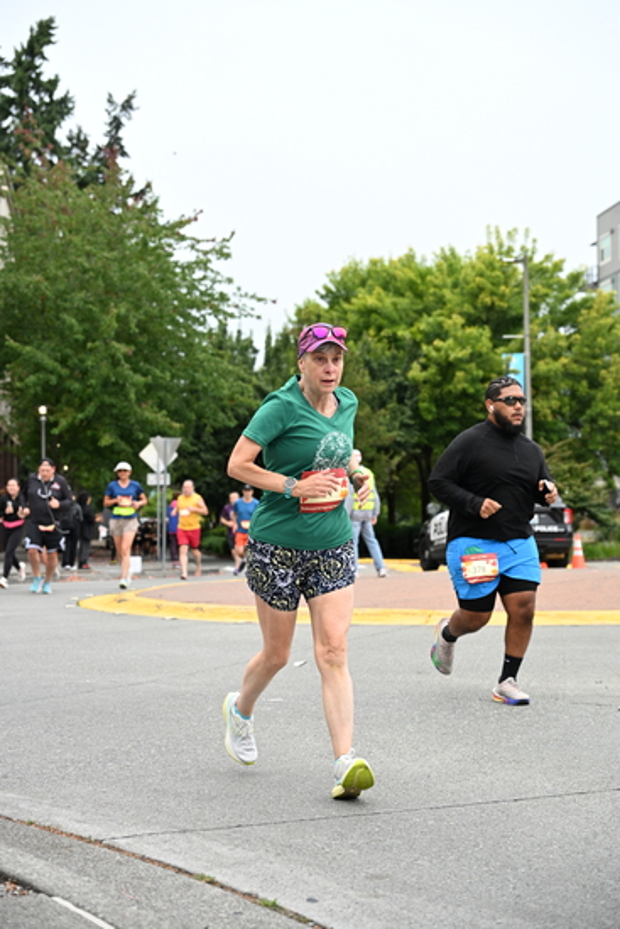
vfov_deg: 33.4
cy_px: 464
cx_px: 310
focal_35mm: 60
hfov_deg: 22.6
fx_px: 1549
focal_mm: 60
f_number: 4
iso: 1600
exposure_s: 1/800
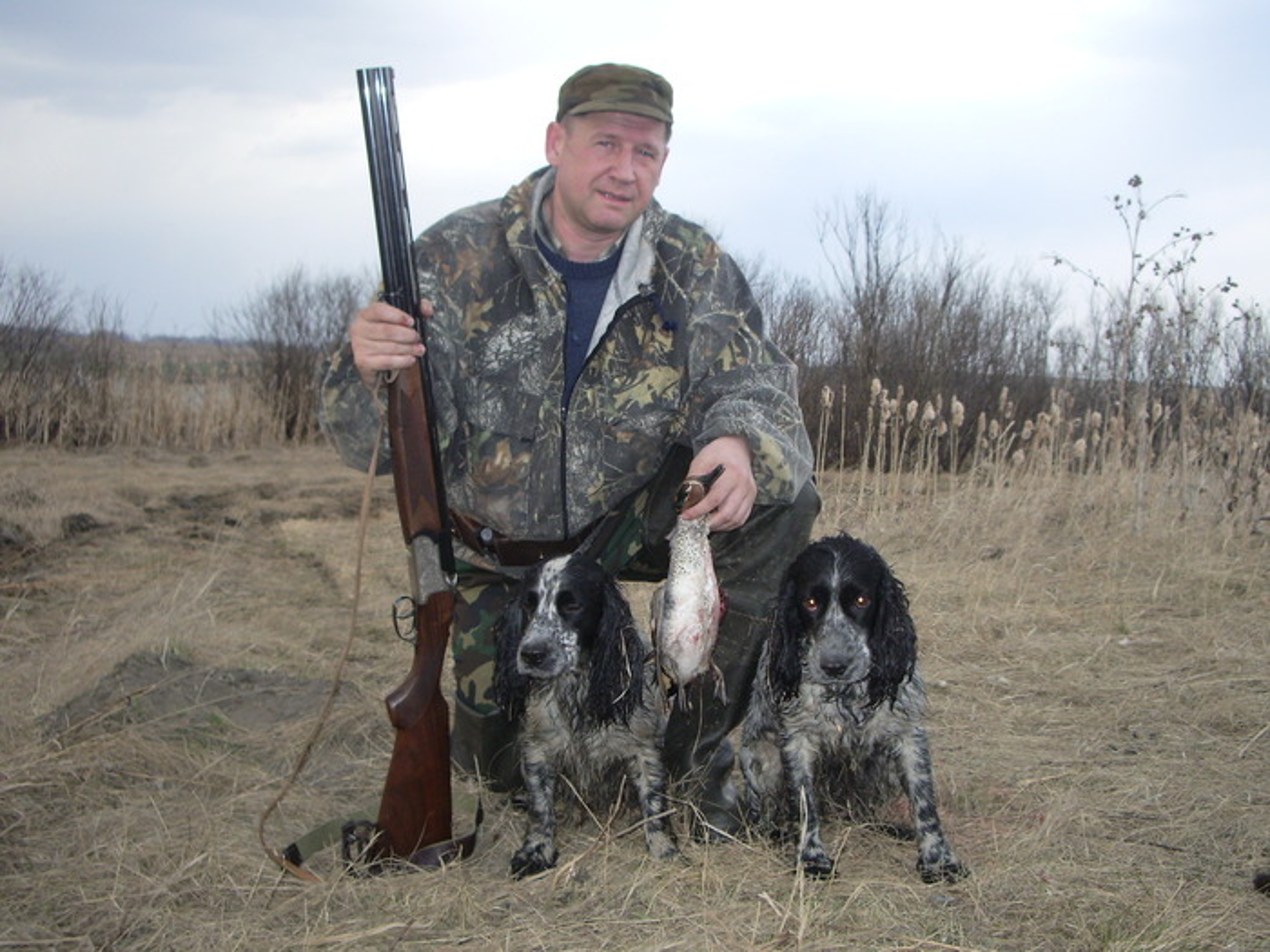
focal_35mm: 41
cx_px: 635
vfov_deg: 35.1
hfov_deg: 45.8
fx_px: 1504
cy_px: 476
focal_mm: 6.8
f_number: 2.8
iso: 80
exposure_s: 1/100
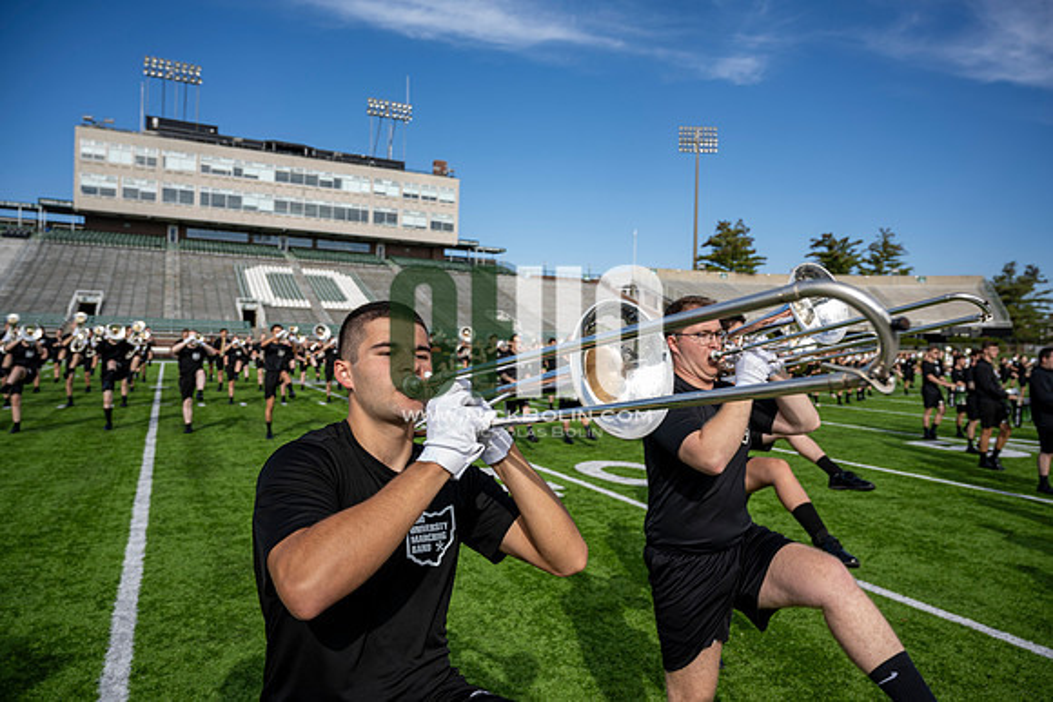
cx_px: 526
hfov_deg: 73.7
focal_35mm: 24
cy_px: 351
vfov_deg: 53.2
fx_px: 702
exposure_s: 1/250
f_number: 4.5
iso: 40
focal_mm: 24
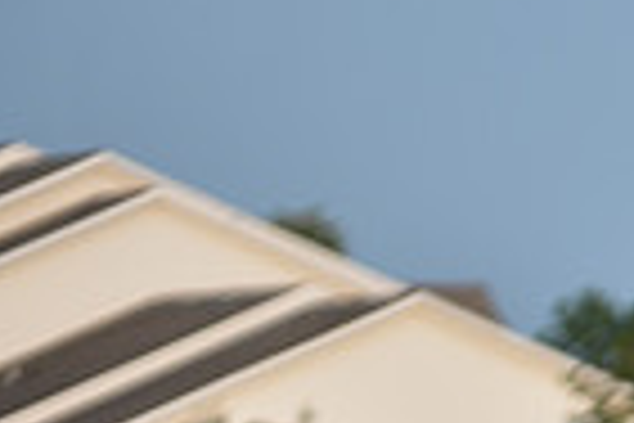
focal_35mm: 820
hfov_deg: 2.5
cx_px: 1187
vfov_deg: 1.7
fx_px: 14440
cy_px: 688
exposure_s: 1/1600
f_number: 3.2
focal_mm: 200
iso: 200
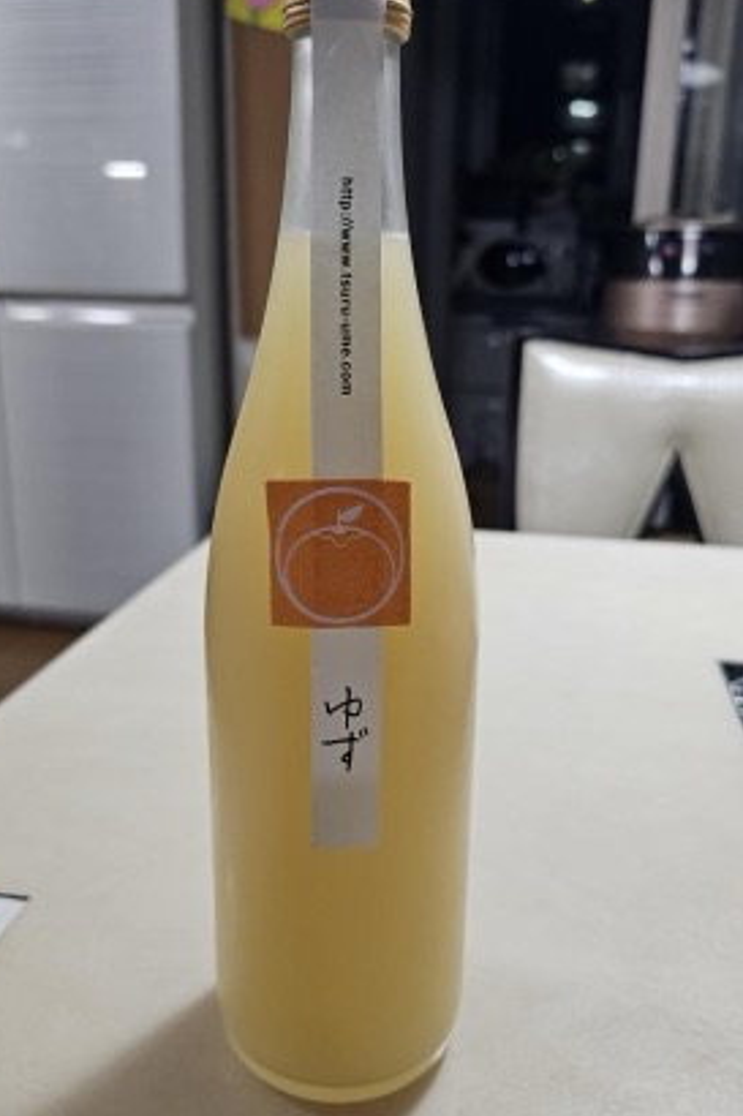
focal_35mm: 28
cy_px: 528
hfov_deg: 46.4
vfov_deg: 65.5
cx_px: 365
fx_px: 867
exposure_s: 1/120
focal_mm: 6.3
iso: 400
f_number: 1.7
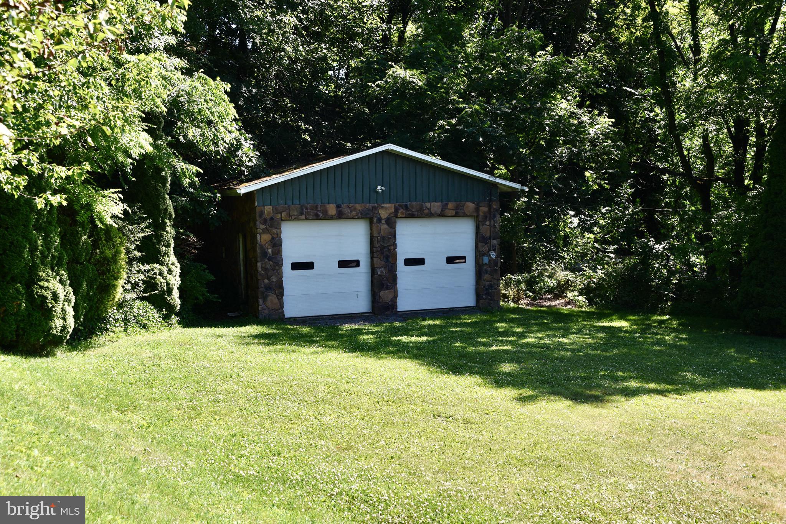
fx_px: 983
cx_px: 393
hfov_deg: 43.6
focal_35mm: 45
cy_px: 262
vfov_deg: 29.9
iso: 200
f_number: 8
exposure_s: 1/250
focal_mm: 45
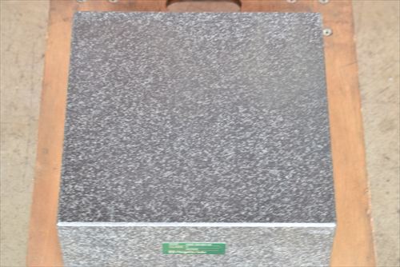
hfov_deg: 23.4
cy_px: 134
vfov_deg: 15.7
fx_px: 967
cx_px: 200
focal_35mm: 87
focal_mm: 58
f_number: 6.3
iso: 1250
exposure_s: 1/15
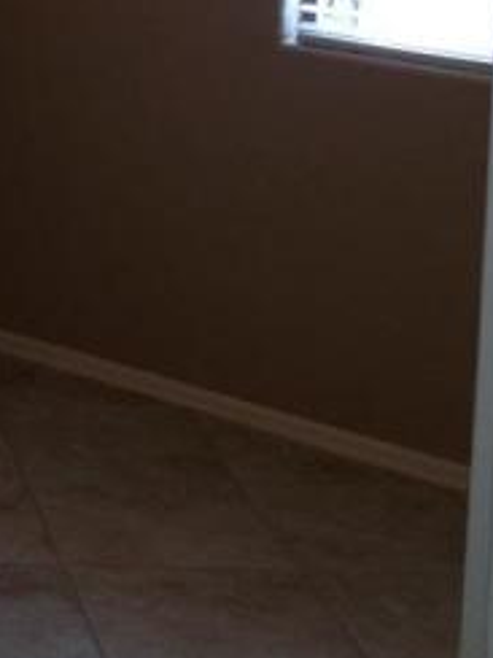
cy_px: -181
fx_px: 2089
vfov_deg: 16.9
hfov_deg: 13.0
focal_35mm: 110
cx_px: -159
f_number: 2.4
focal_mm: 4.28
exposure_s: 1/29
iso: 50
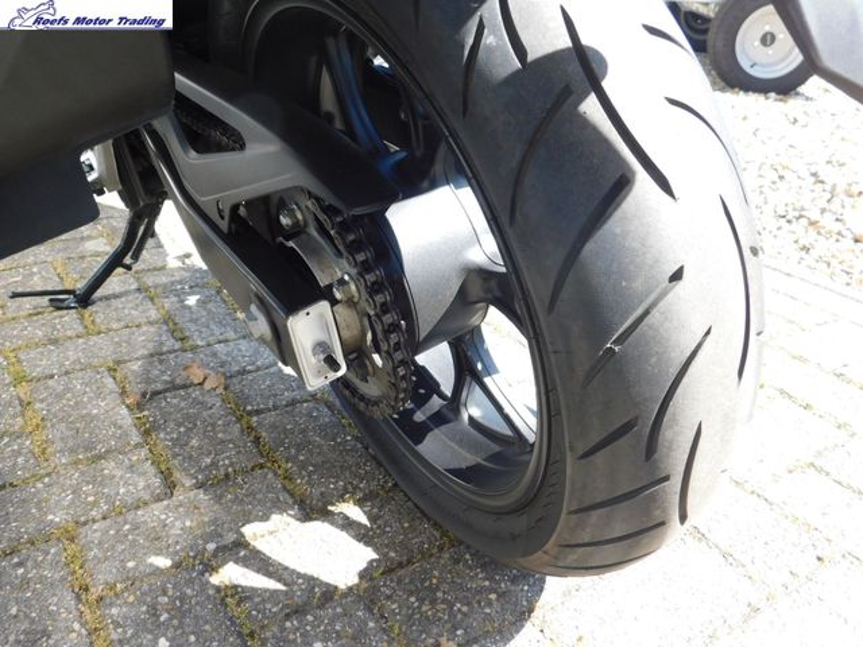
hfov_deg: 60.0
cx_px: 432
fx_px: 748
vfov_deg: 46.8
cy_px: 324
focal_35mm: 30
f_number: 3.2
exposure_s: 1/200
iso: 125
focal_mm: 5.3
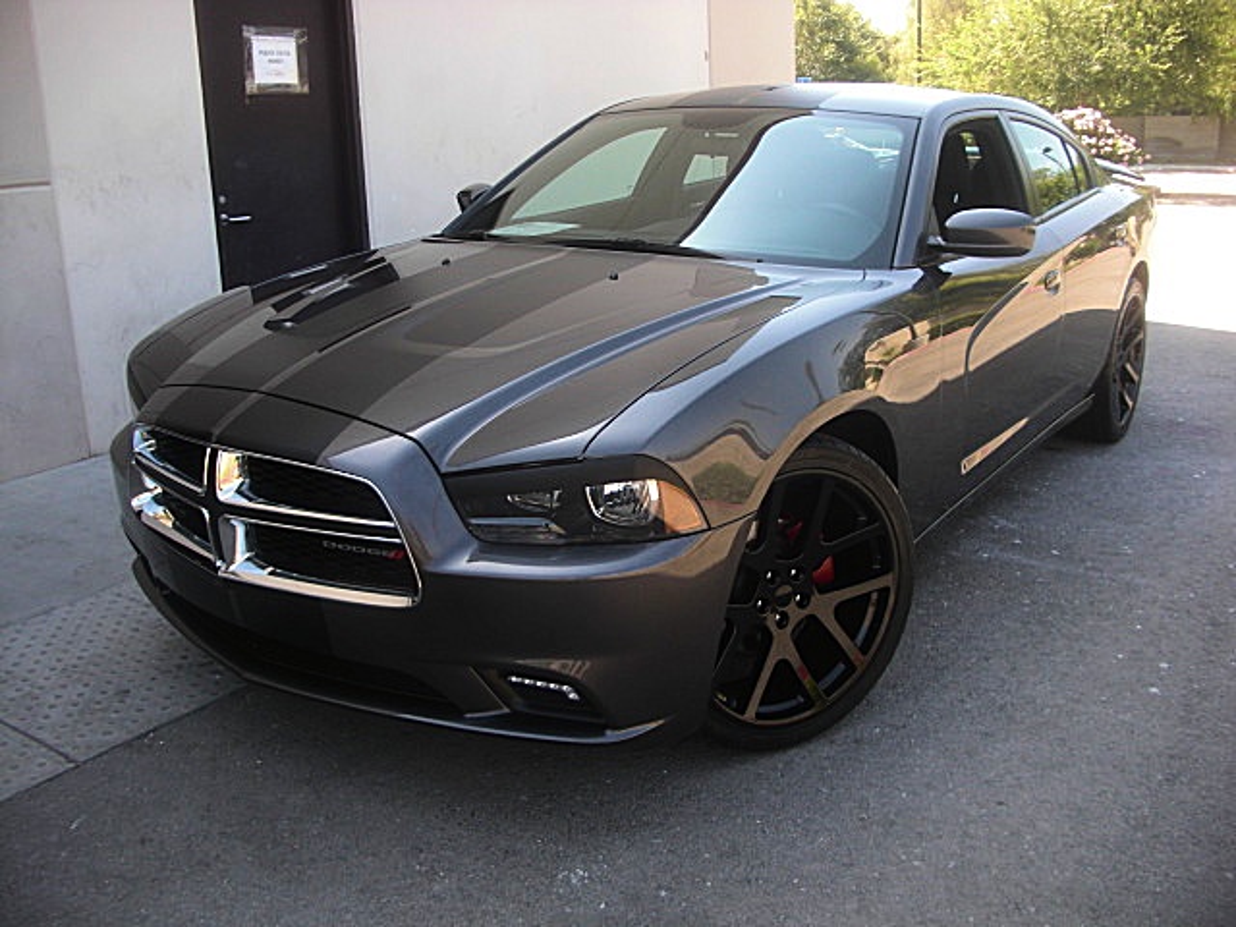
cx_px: 618
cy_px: 464
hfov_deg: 51.4
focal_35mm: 36
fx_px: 1285
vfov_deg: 39.7
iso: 50
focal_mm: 6.3
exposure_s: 1/125
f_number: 2.8
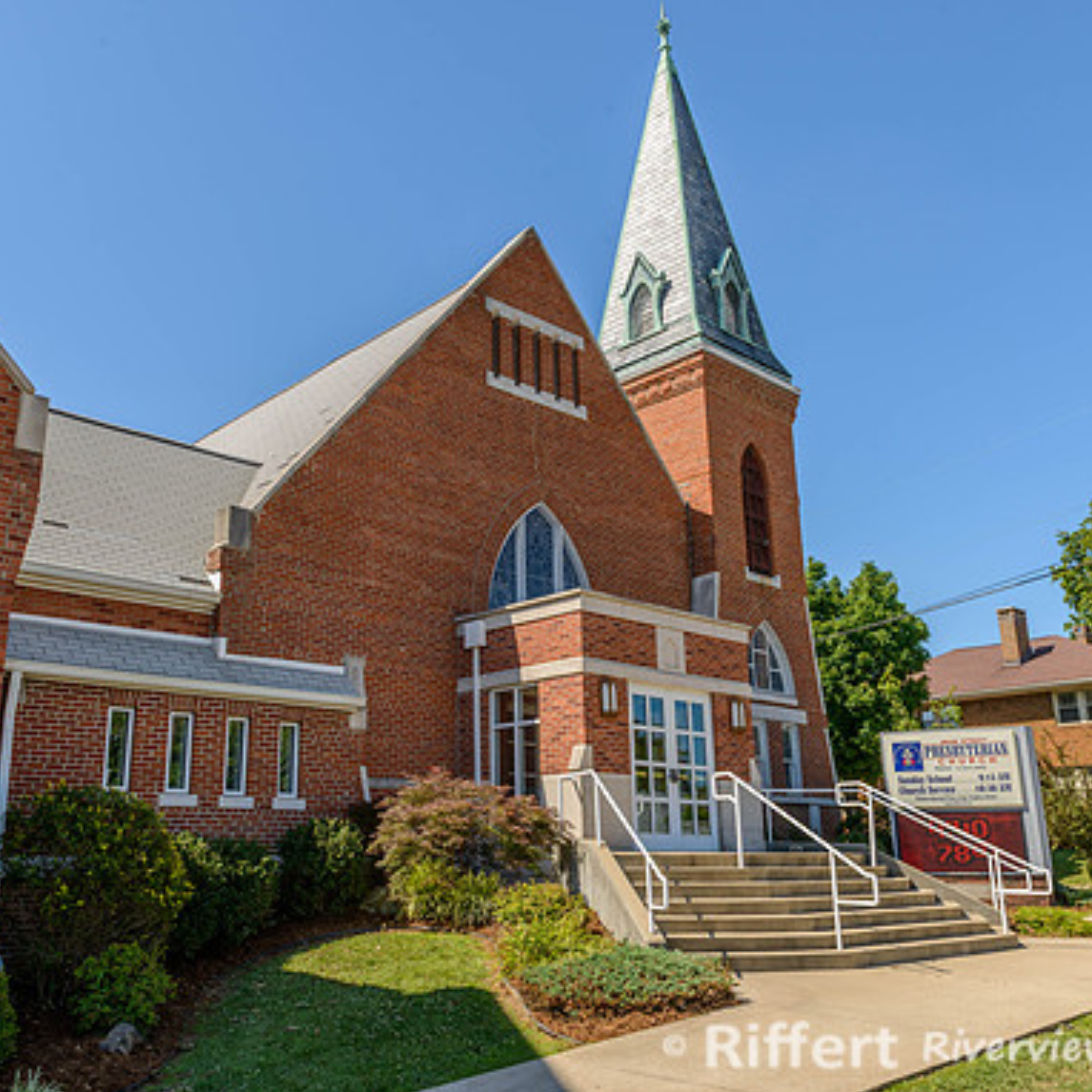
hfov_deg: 52.4
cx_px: 472
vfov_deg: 52.5
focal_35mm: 31
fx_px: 1106
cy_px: 545
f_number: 11
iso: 100
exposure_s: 1/100
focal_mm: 24
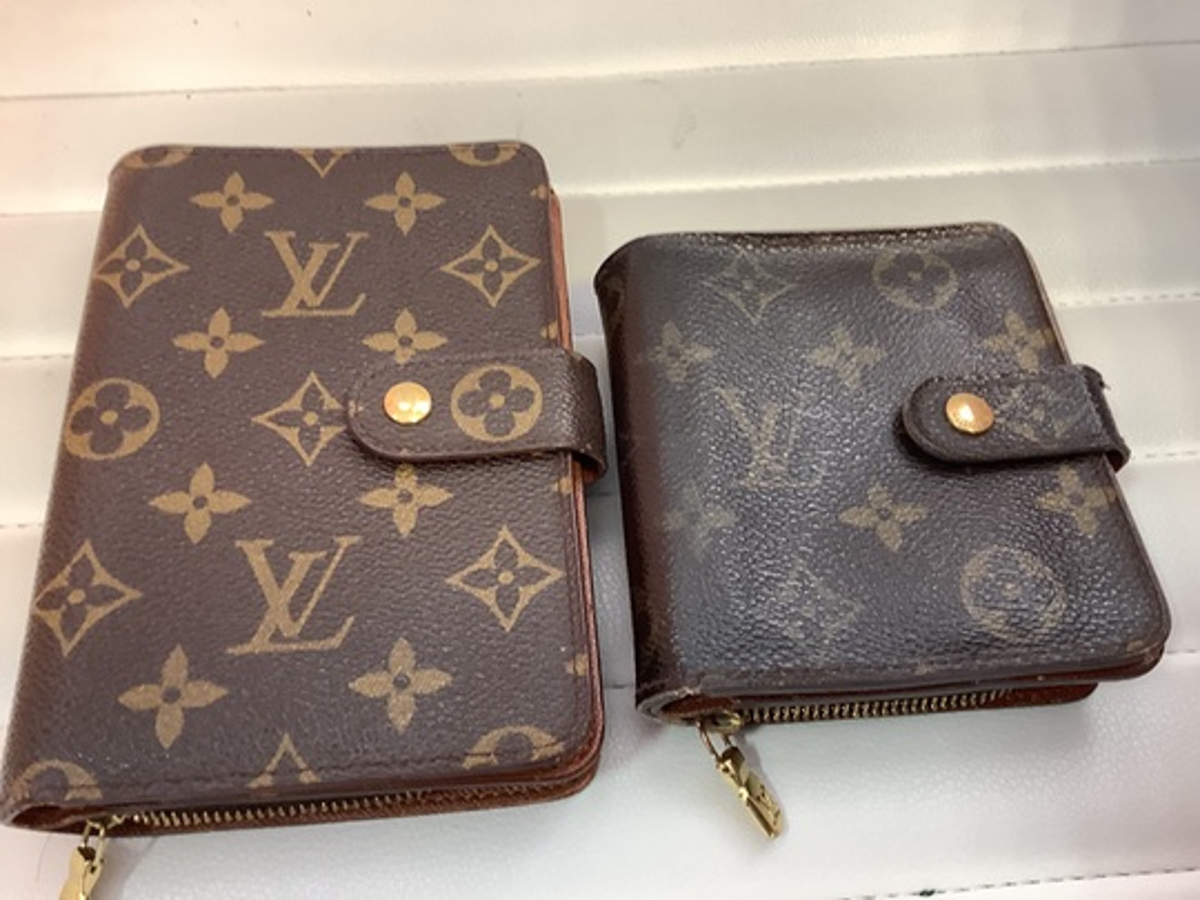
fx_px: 1075
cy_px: 450
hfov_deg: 58.4
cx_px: 600
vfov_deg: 45.4
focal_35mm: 31
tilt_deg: -62.8
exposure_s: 1/50
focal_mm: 3.3
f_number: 2.4
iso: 160
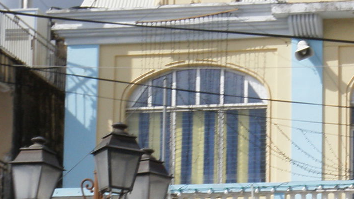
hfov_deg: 11.9
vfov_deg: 6.8
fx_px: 1662
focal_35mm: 177
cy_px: 217
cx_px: 414
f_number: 13
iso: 64
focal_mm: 10.7
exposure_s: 1/100
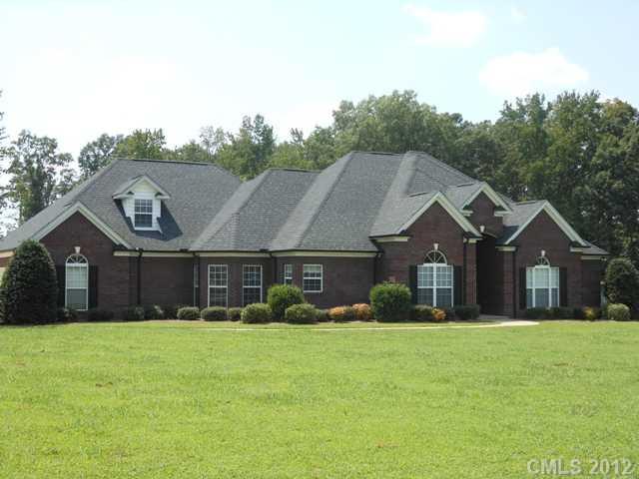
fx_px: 923
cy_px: 240
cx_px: 320
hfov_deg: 38.2
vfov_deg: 29.1
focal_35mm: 50
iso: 80
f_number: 4
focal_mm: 8.9
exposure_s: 1/400
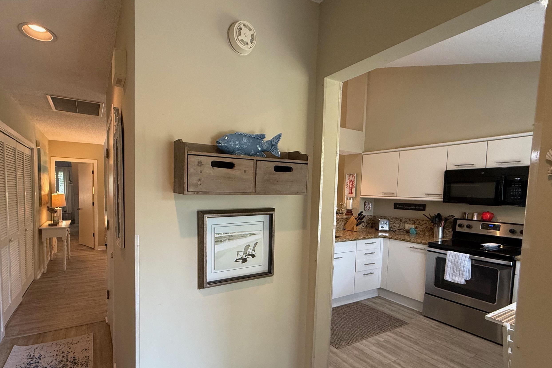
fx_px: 276
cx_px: 238
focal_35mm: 18
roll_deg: -0.9
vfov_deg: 67.1
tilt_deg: -3.9
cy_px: 209
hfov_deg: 89.5
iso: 250
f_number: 2.2
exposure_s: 1/120
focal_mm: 2.22
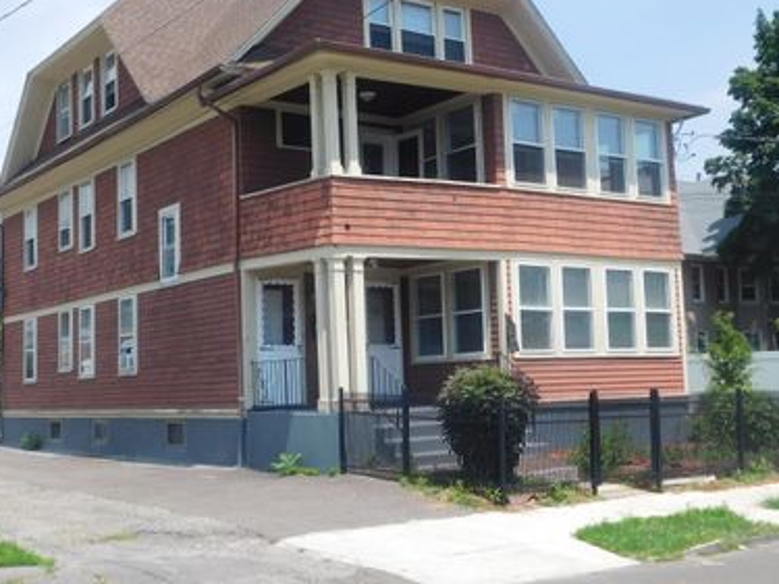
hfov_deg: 39.6
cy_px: 275
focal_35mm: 48
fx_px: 1080
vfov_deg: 30.2
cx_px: 341
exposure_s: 1/1000
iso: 125
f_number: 3.5
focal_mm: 6.3
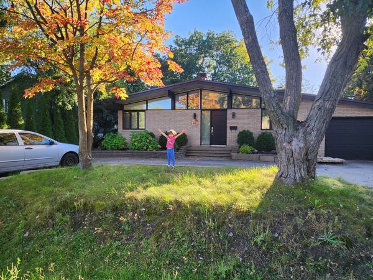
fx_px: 248
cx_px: 186
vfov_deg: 58.9
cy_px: 140
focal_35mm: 23
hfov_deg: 73.9
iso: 20
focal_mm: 5.4
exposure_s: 1/212
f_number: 1.8
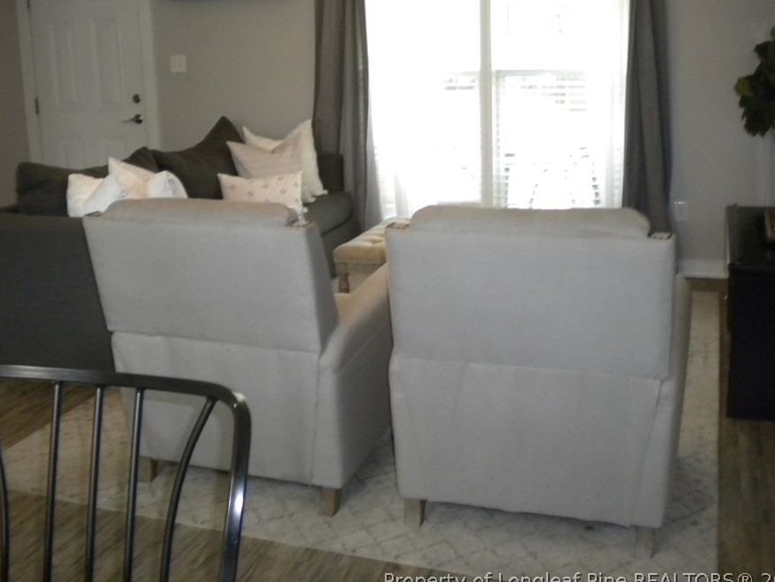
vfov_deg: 35.1
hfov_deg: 45.7
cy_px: 255
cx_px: 361
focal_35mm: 41
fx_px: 918
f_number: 3.1
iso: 400
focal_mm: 6.3
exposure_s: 1/30
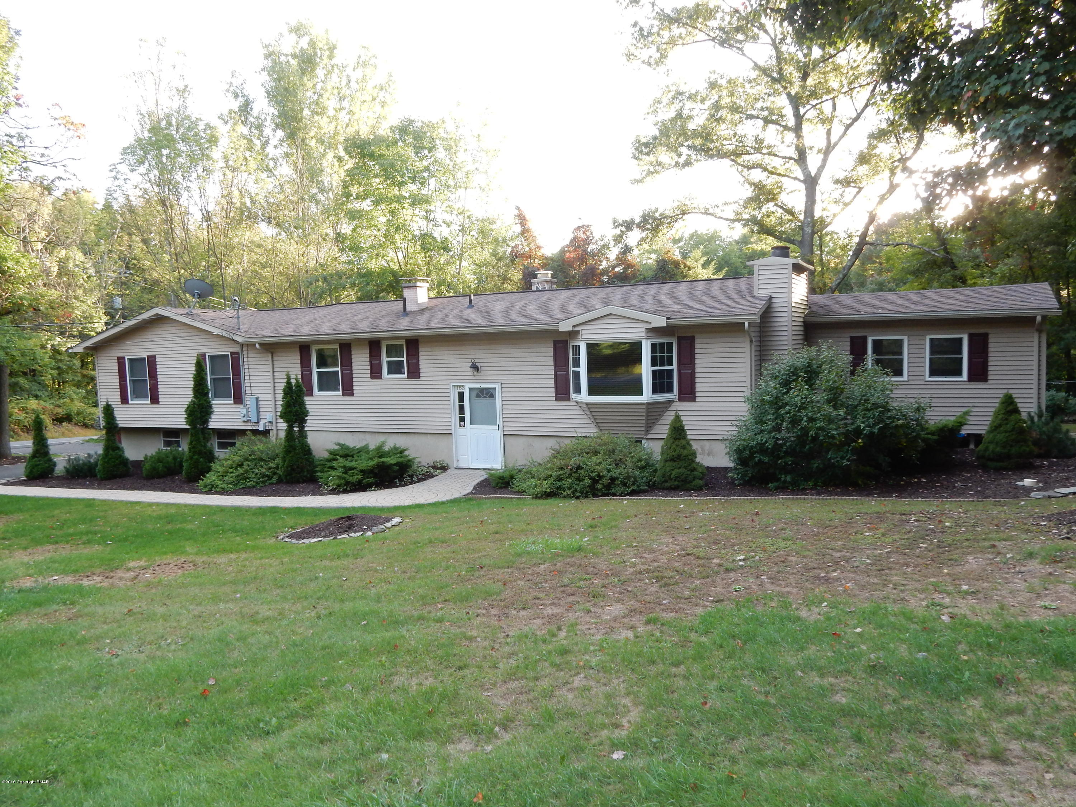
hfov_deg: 69.4
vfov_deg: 54.9
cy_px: 404
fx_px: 777
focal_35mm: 25
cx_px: 538
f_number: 3.7
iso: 180
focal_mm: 4.5
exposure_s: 1/60
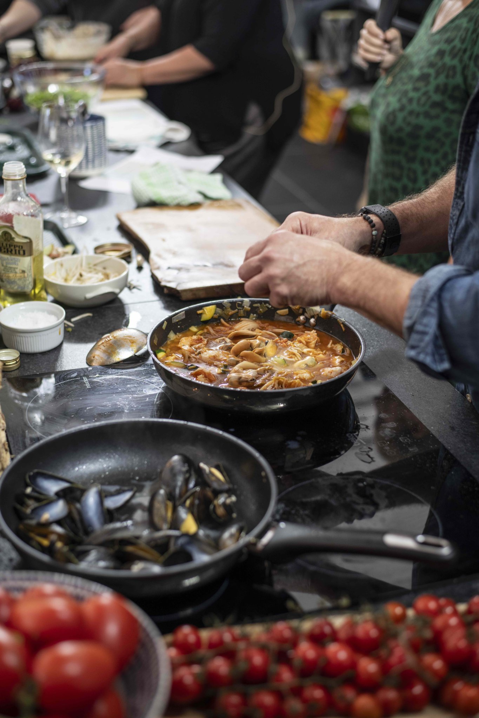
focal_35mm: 50
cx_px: 240
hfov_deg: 27.0
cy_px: 359
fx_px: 998
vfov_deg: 39.6
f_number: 2.5
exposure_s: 1/320
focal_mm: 50
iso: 400
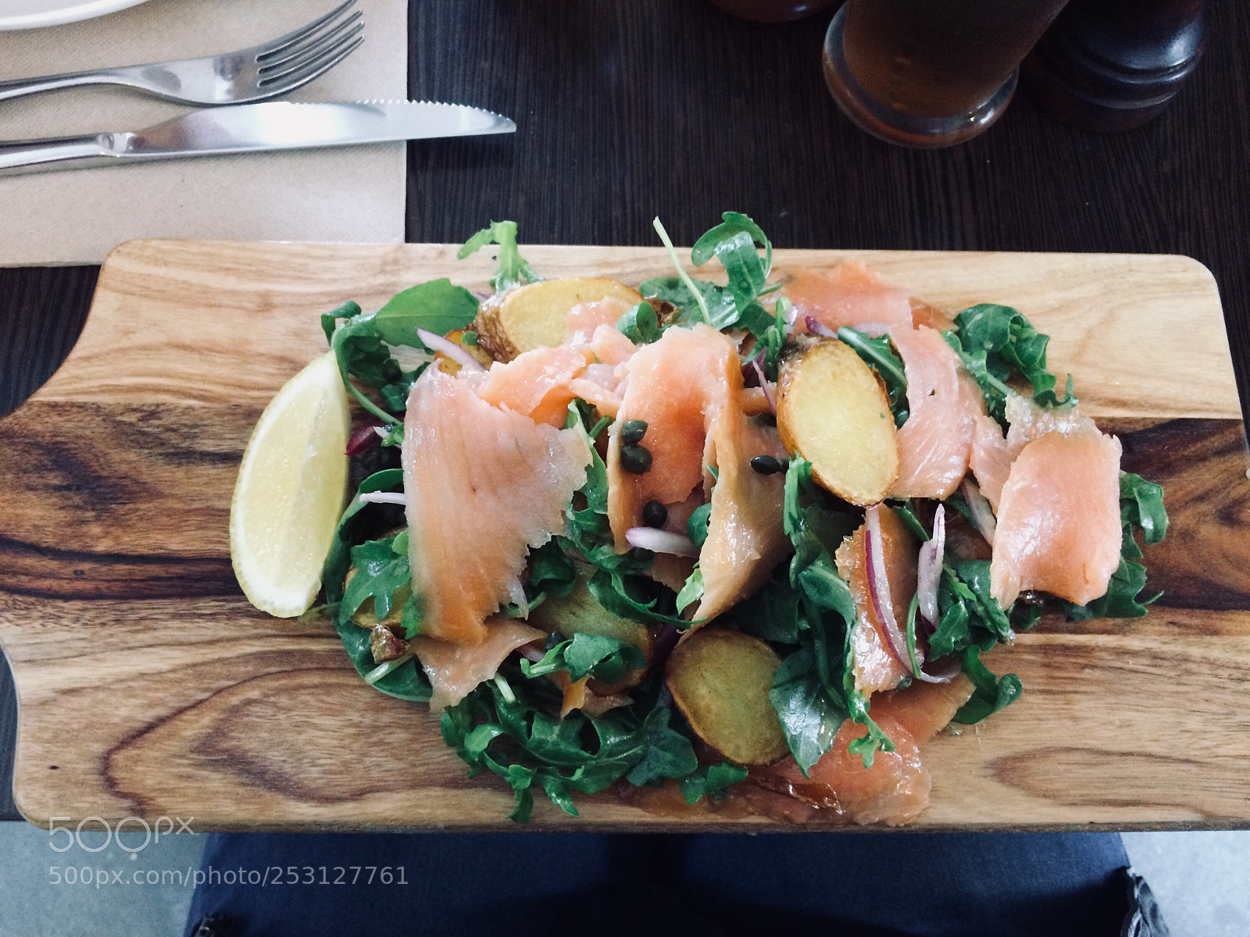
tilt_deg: -71.3
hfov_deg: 61.7
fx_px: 1047
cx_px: 625
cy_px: 468
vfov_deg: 48.2
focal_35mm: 29
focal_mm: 4.15
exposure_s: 1/25
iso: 250
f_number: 2.2
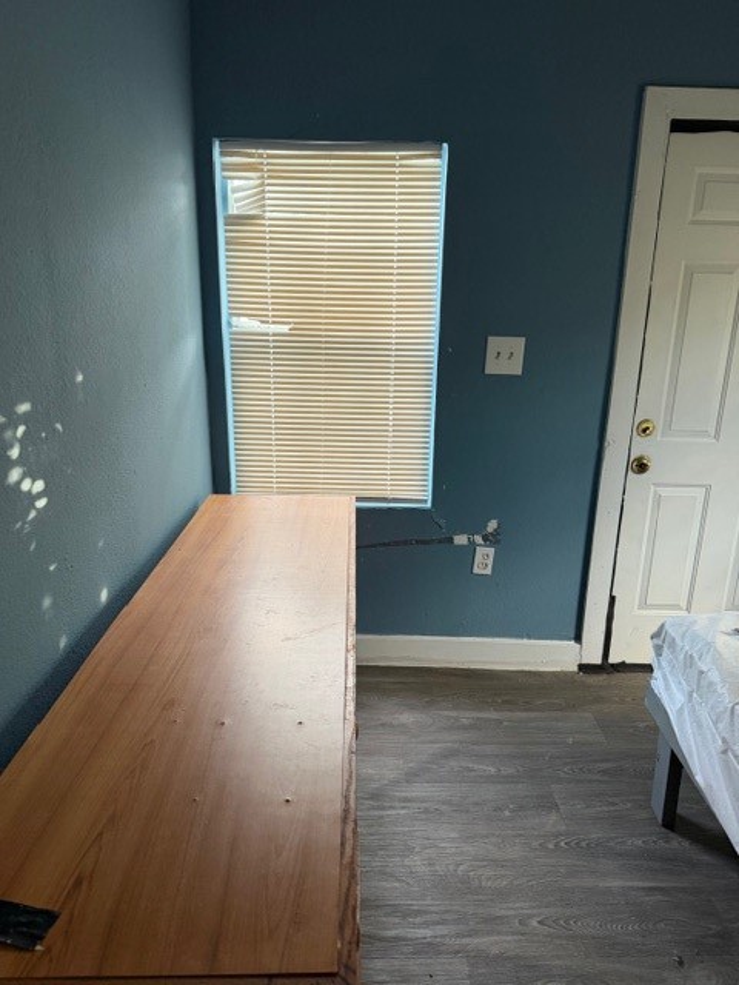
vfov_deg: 71.6
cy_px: 492
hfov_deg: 56.8
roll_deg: -1.5
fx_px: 683
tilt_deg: -16.6
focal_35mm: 24
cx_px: 370
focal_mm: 6.76
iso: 320
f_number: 1.78
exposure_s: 1/60
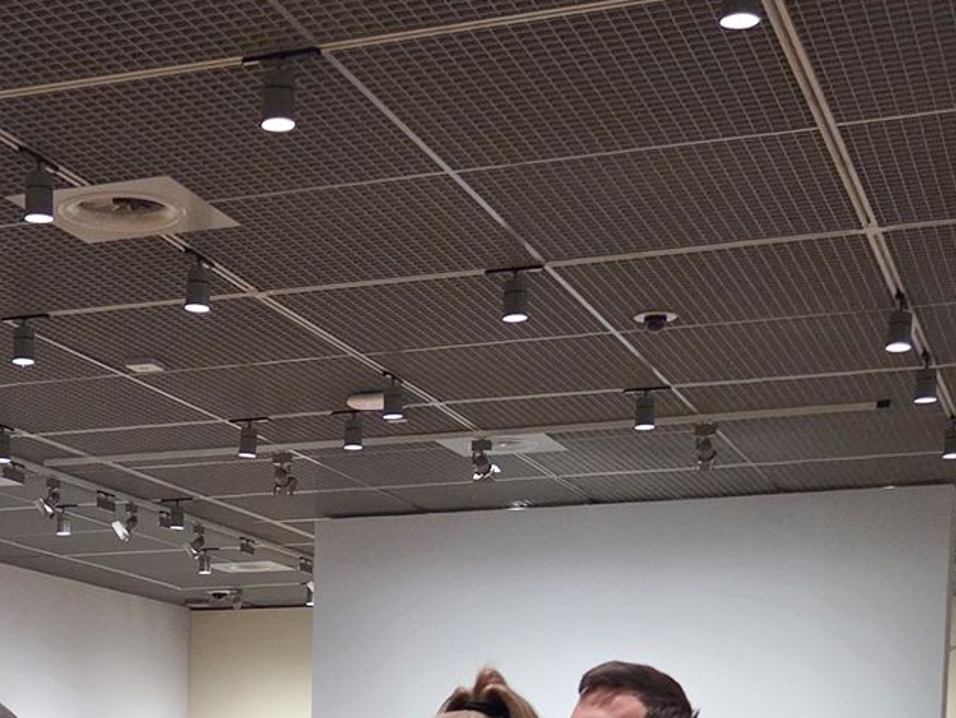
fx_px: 2017
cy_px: 1005
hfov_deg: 26.3
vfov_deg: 18.4
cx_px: 217
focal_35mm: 73
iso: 1600
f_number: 1.8
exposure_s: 1/60
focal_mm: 5.4
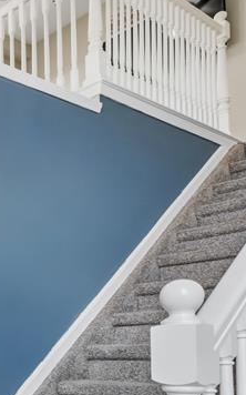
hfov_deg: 18.2
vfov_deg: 42.5
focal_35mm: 44
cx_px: -259
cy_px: 336
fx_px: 473
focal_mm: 10
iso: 800
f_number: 5.6
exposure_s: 1/4
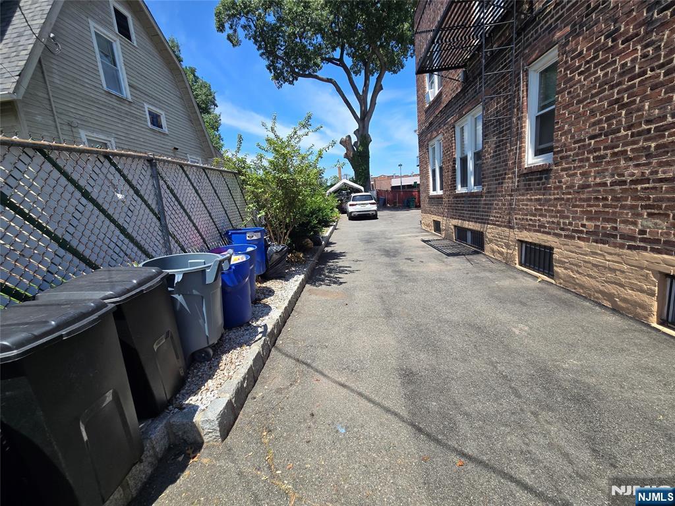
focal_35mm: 13
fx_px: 253
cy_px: 253
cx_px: 338
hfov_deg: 106.2
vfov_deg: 89.9
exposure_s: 1/1276
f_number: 2.2
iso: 50
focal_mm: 2.2
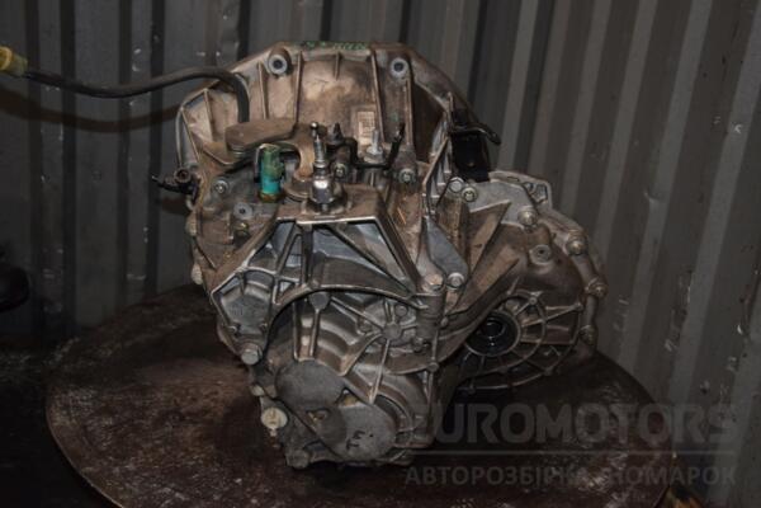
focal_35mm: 48
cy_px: 254
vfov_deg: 28.1
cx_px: 380
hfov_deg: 41.1
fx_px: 1015
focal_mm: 32
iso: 800
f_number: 5
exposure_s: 1/60
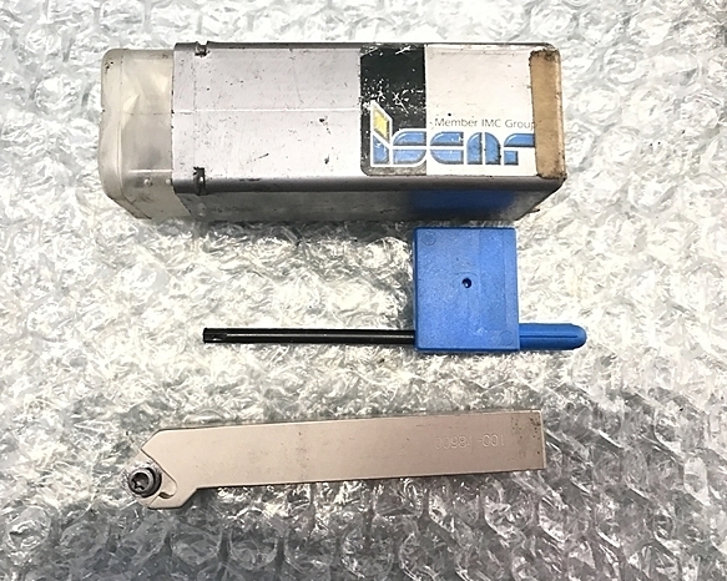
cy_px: 297
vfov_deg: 48.5
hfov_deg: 58.7
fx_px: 645
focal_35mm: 30
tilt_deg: -81.4
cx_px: 335
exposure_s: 1/25
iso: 40
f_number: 1.8
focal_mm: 3.99
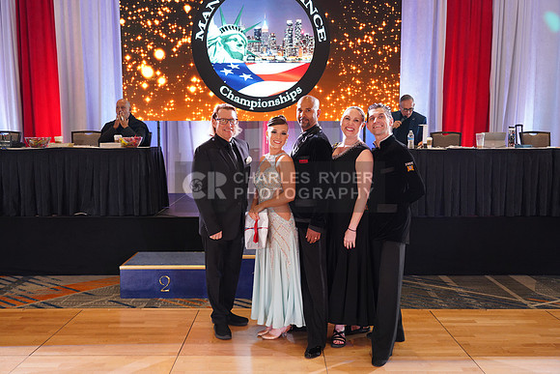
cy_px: 187
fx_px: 529
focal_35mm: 34
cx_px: 280
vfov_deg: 38.9
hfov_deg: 55.8
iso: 1600
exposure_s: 1/160
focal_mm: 34
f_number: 4
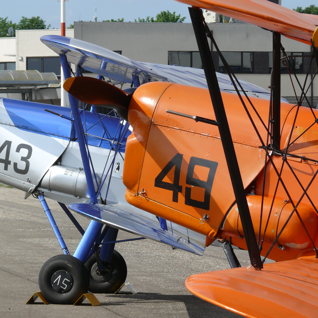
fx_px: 2390
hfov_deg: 7.6
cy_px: 159
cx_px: 139
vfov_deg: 7.6
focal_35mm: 230
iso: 100
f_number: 6.3
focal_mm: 41.3
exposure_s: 1/500
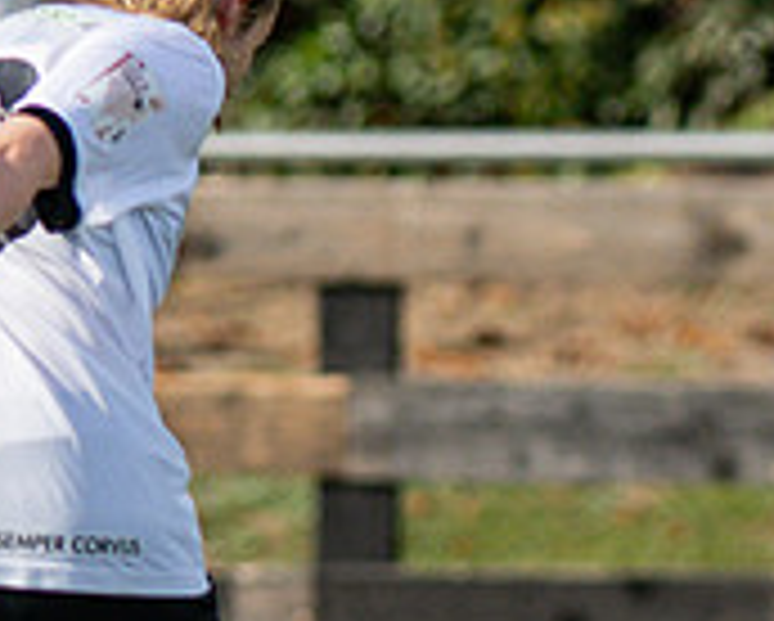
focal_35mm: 2535
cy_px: 626
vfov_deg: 0.6
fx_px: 58136
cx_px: 870
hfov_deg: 0.8
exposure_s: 1/2500
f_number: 4
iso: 200
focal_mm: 300
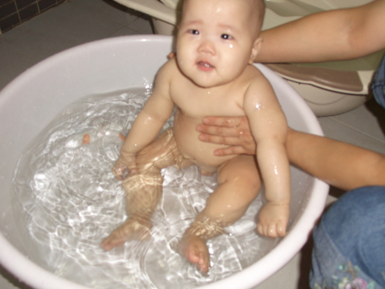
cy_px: 144
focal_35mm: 36
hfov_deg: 51.4
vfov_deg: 39.7
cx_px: 192
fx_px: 400
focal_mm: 7.8
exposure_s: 1/60
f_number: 2.9
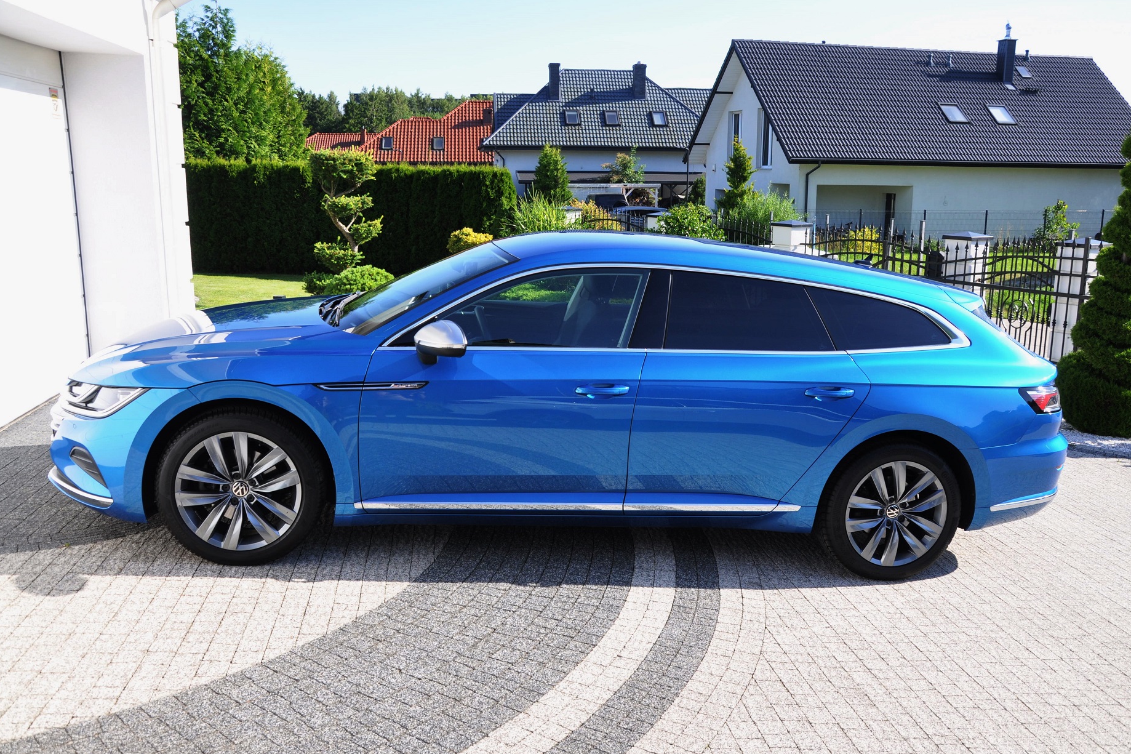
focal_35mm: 33
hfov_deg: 57.9
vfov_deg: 40.5
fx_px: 1021
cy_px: 381
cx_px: 578
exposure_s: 1/320
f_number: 9
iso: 250
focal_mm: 21
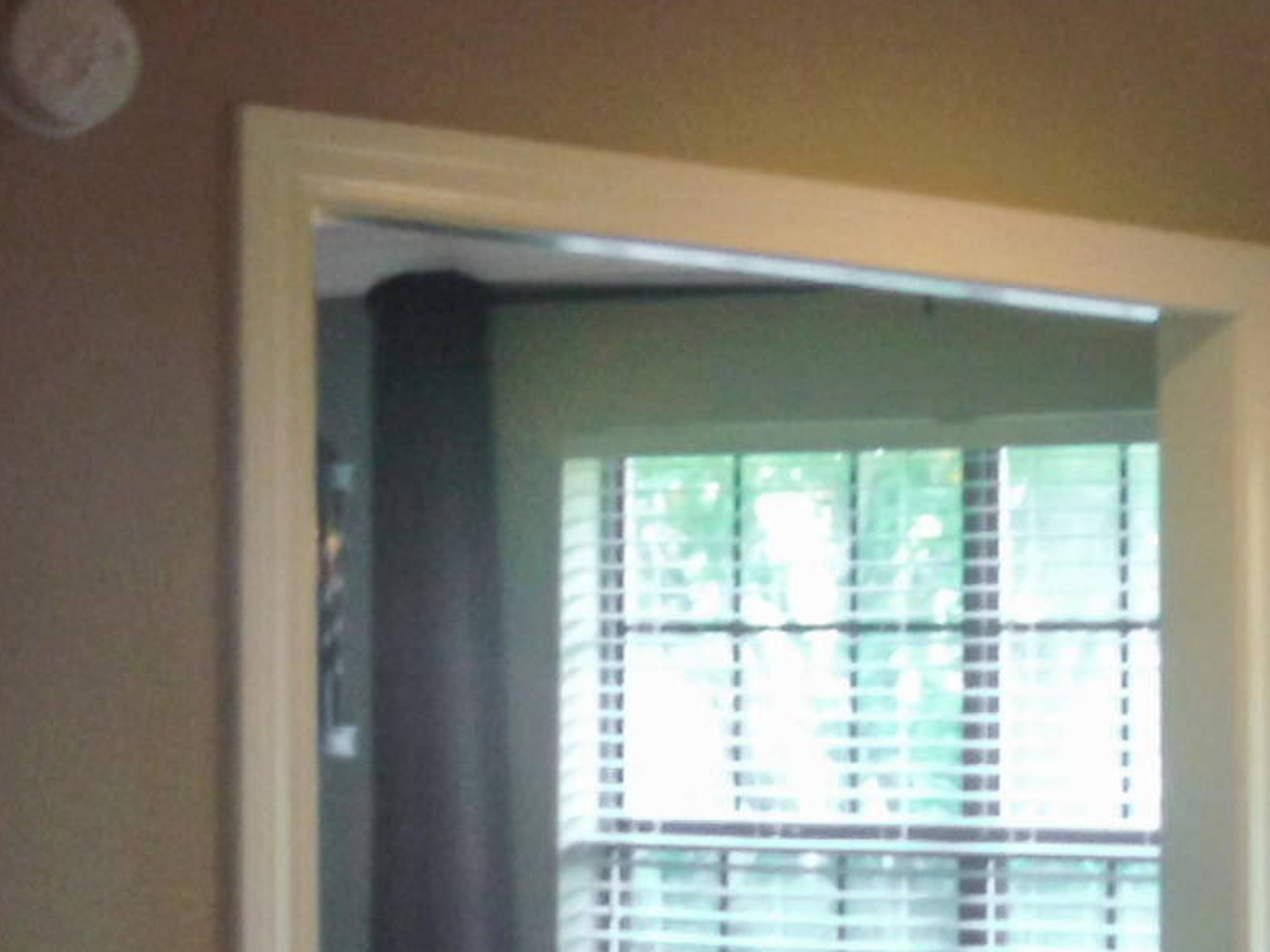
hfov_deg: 13.2
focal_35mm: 133
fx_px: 4880
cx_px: 2377
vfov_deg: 10.8
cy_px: 1351
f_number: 2.4
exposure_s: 1/20
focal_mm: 4.28
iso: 80
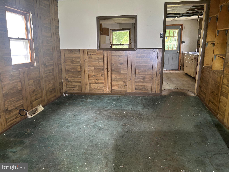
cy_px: 86
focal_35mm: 26
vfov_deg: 53.1
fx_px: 172
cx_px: 114
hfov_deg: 67.3
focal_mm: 5.7
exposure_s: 1/60
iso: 160
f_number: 1.5
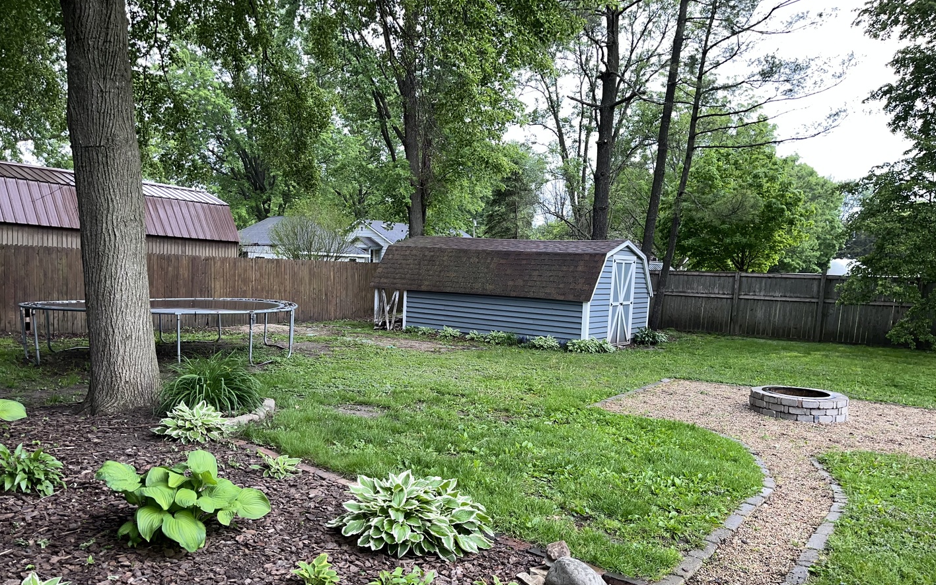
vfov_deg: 44.4
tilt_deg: -6.9
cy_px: 342
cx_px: 464
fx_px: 714
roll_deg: -2.2
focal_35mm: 28
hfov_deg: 66.5
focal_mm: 5.1
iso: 64
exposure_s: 1/122
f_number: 1.6
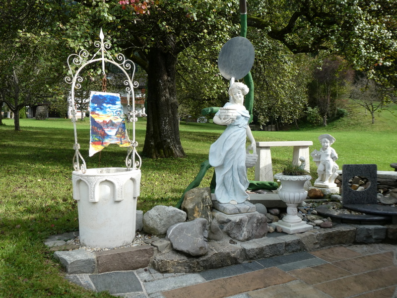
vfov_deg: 45.4
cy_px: 149
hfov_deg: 58.4
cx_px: 198
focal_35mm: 31
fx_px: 356
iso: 80
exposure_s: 1/200
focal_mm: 5.4
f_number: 3.5
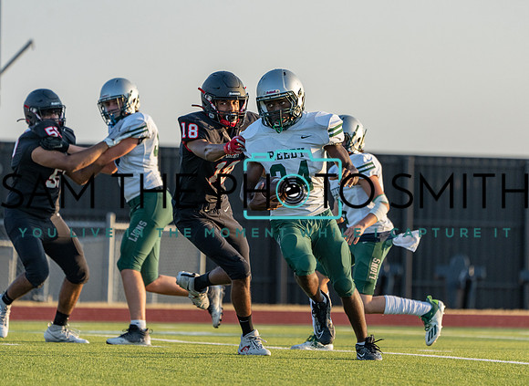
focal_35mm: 347
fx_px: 5250
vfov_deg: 4.2
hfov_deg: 5.8
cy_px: 205
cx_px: 308
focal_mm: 297
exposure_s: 1/1250
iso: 800
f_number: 5.6
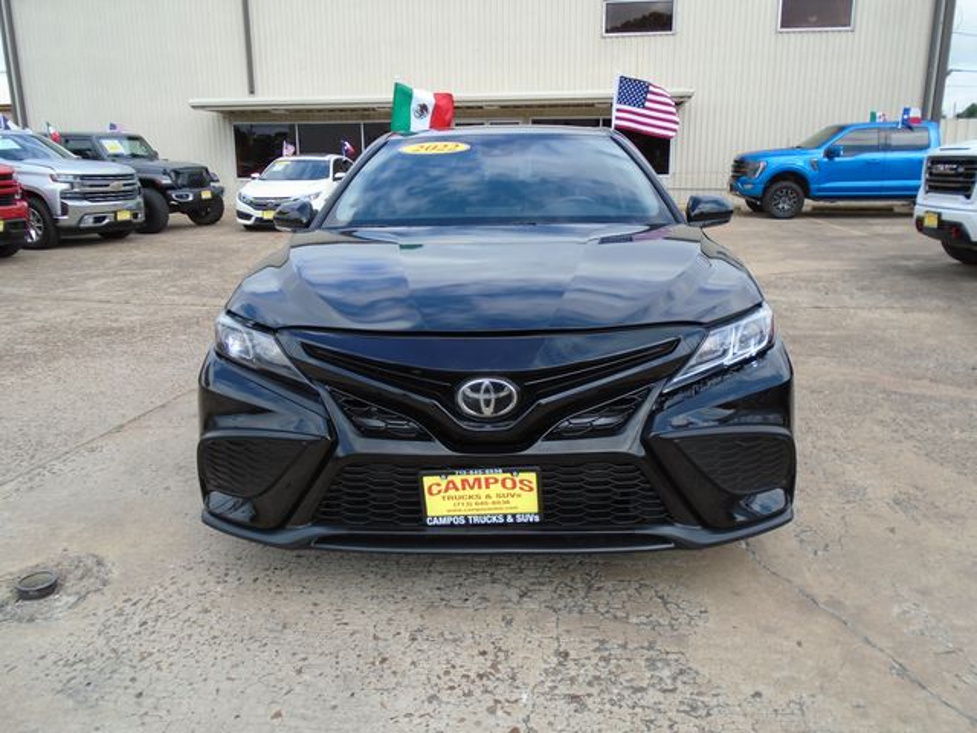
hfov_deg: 67.3
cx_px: 488
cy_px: 366
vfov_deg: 53.1
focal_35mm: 26
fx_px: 734
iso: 100
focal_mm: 4.6
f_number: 3.2
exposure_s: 1/500
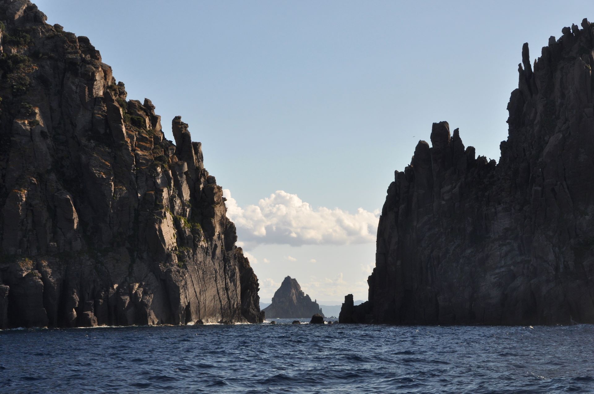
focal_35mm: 78
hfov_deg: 26.0
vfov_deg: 17.4
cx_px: 297
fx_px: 1285
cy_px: 197
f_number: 14
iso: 400
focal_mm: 52
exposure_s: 1/200
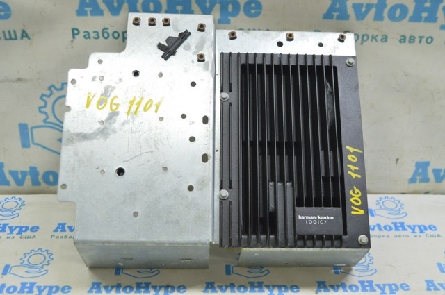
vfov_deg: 28.0
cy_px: 148
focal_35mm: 48
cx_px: 222
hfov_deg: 41.2
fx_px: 593
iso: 400
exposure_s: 1/20
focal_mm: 32
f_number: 5.6
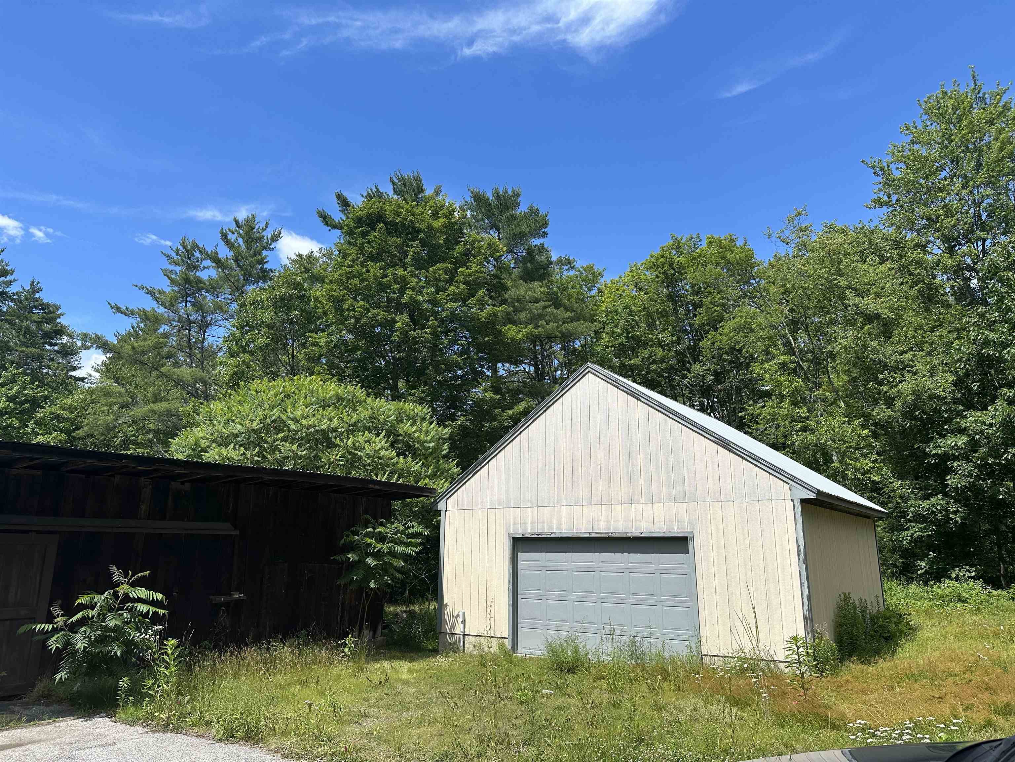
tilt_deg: +14.1
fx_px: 704
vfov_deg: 56.8
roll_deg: -0.4
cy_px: 381
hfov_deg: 71.6
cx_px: 508
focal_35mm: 24
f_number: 1.78
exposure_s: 1/3861
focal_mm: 6.86
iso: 80
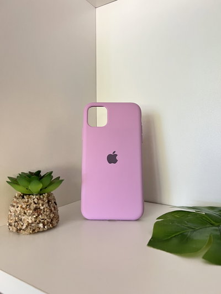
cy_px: 147
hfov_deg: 53.1
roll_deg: +1.2
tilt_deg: -2.7
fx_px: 221
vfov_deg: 67.3
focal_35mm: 26
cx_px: 110
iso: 320
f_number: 1.5
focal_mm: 5.7
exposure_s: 1/60
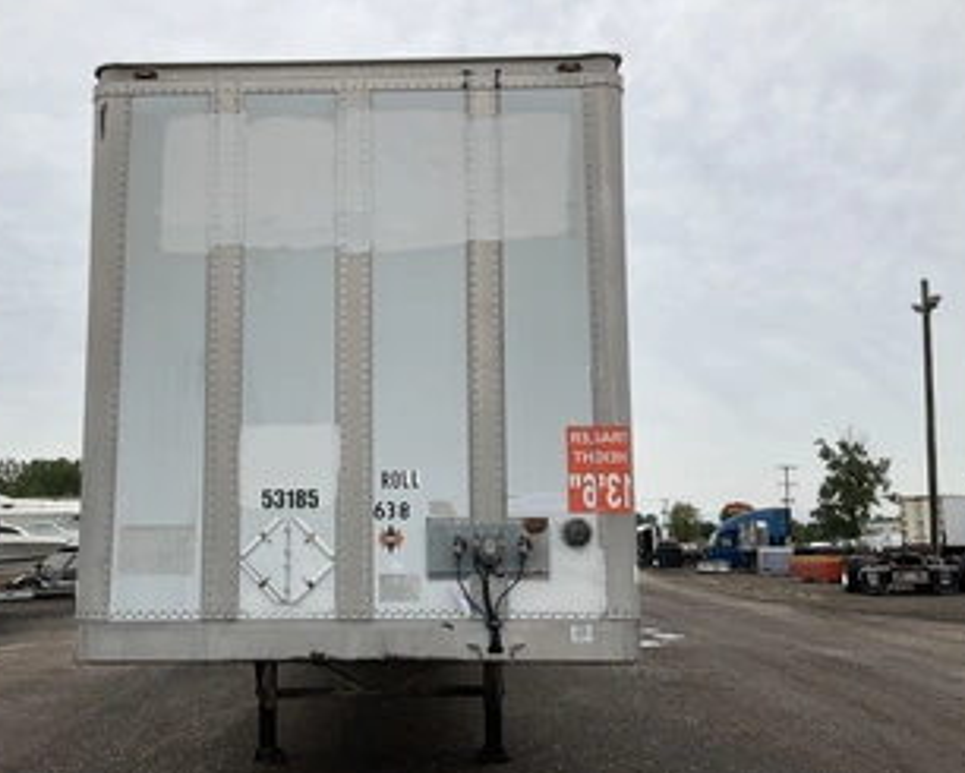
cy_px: 410
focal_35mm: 37
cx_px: 382
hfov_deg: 48.7
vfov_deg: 40.1
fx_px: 1057
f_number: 1.8
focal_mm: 3
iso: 25
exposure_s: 1/2227
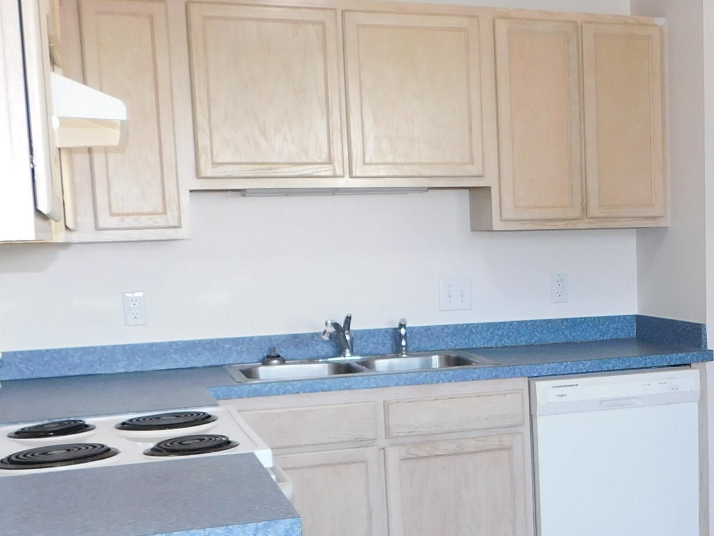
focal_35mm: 57
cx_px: 658
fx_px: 1176
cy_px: 388
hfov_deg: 32.0
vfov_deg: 25.4
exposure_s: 1/30
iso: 140
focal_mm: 4
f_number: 3
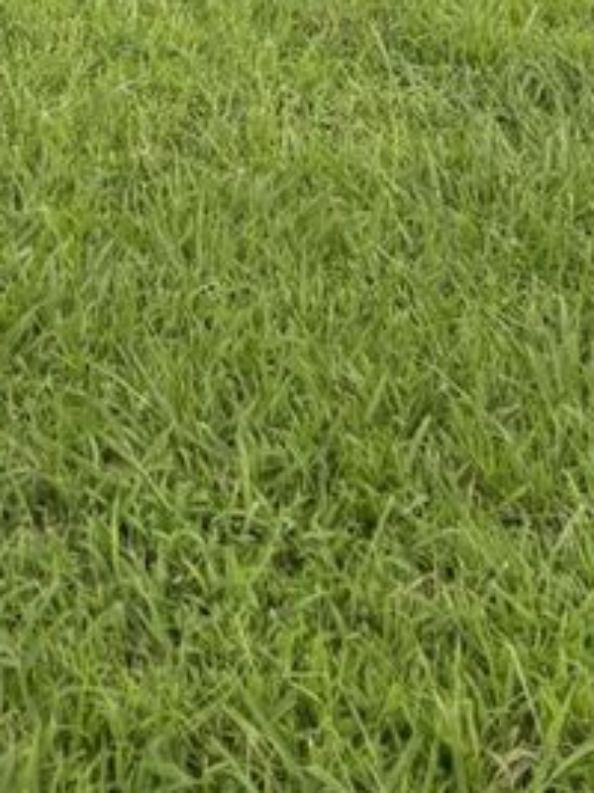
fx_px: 3045
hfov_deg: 10.6
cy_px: -1112
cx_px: -371
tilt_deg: -4.6
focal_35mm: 133
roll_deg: -0.6
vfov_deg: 12.0
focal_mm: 5.96
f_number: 1.6
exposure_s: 1/121
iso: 40
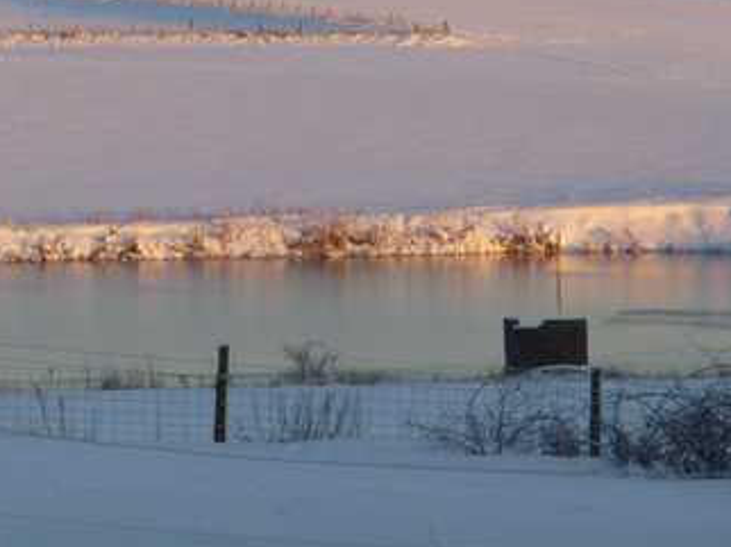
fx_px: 8968
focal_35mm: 425
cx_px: 184
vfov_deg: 3.5
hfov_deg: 4.7
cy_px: 100
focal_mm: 39.2
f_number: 4.9
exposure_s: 1/200
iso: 100
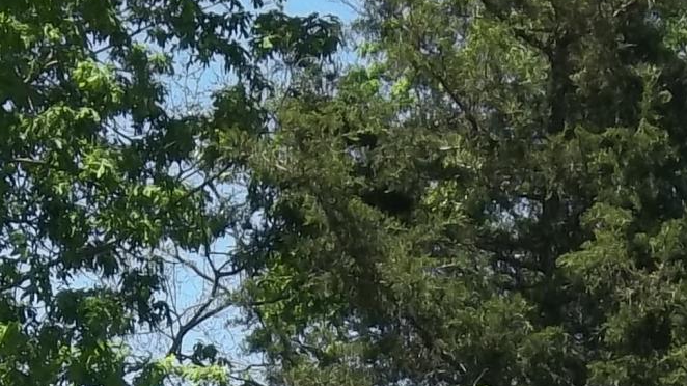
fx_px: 3952
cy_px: 865
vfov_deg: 5.4
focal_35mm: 217
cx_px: 295
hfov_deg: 9.9
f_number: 4.5
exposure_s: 1/400
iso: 80
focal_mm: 7.8
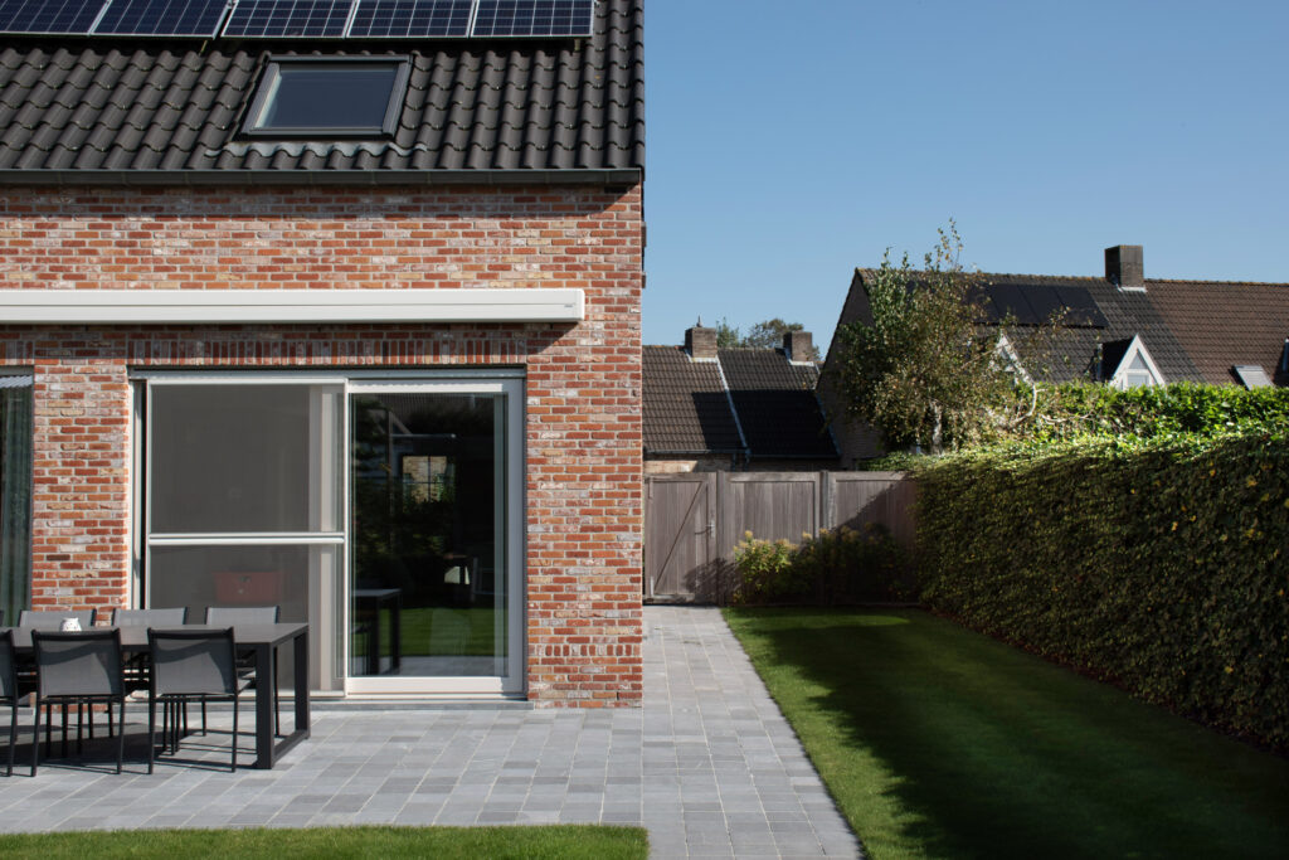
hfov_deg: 49.5
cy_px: 430
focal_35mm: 39
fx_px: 1397
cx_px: 644
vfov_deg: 34.2
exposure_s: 1/250
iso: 100
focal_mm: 26
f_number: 10
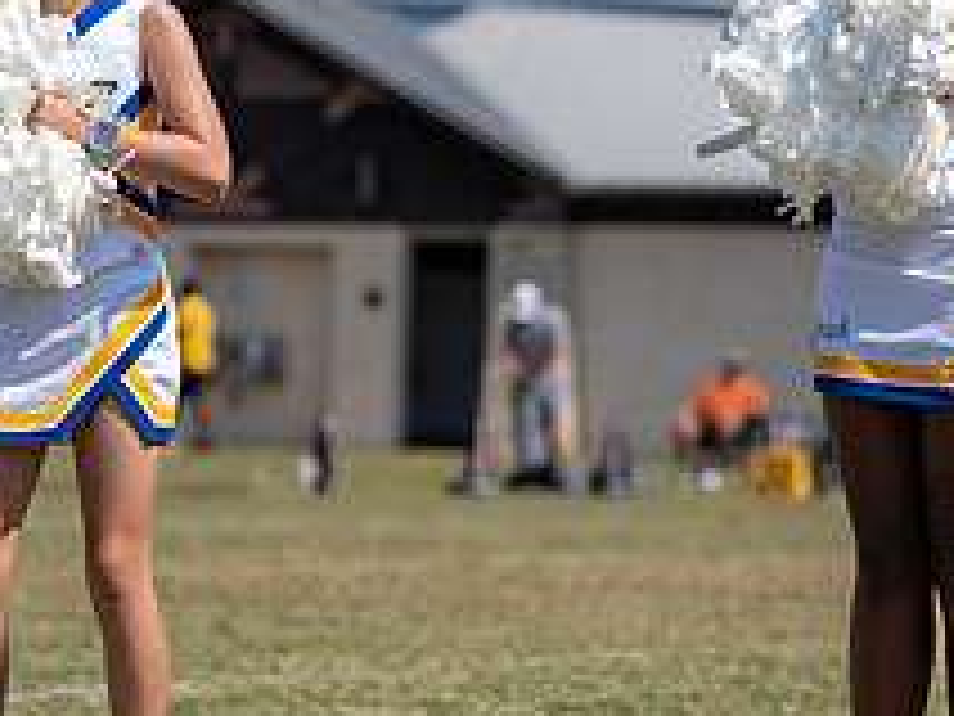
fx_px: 7386
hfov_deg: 7.4
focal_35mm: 268
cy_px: 110
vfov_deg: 5.5
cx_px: 894
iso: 80
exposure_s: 1/2000
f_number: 2.8
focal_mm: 84
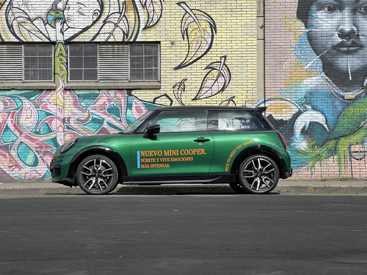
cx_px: 184
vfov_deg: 19.1
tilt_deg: +2.4
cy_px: 138
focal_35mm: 77
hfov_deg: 25.3
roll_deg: +0.6
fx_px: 816
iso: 32
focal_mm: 9
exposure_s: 1/881
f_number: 2.8
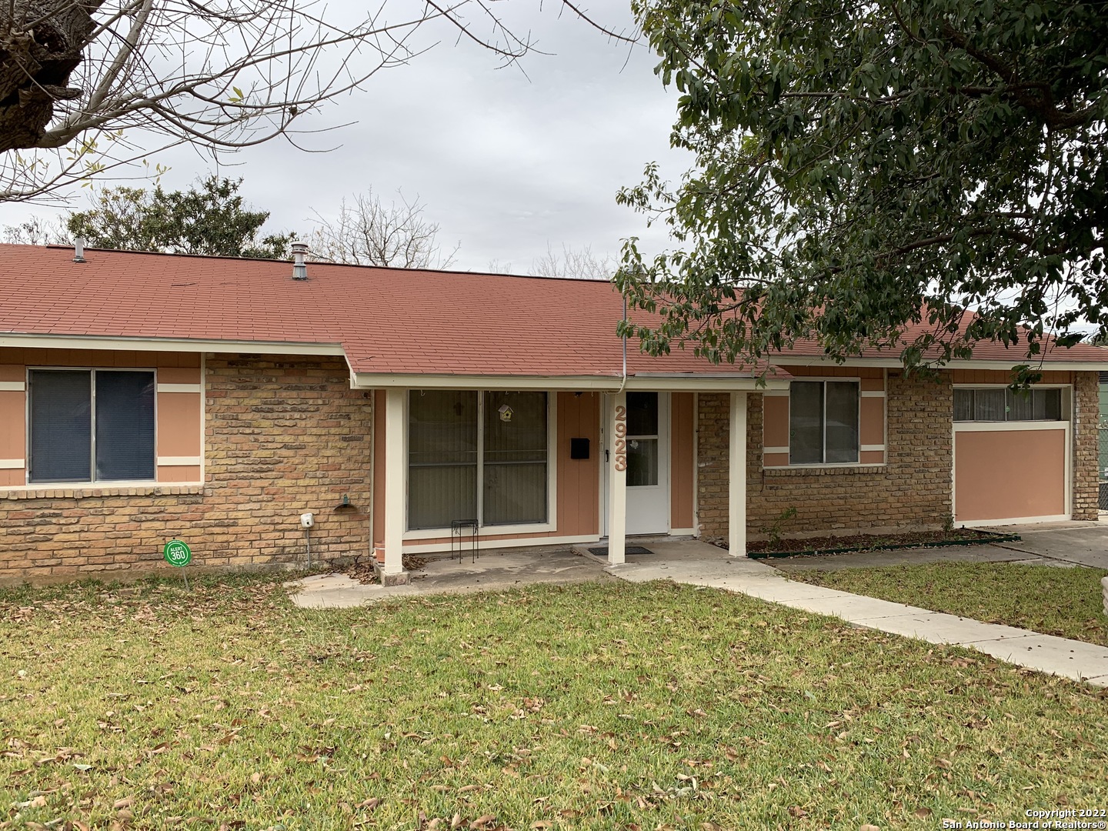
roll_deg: -2.0
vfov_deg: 53.1
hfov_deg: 67.3
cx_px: 554
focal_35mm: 26
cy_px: 416
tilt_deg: -0.3
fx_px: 832
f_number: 1.8
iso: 25
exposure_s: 1/408
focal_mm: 4.25
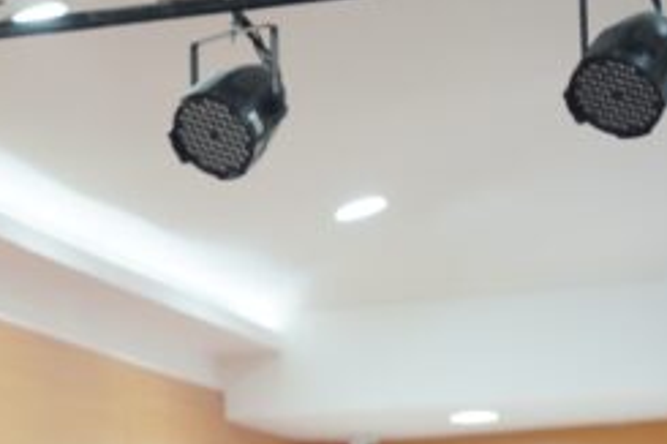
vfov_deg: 6.8
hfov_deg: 10.1
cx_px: -169
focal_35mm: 200
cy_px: 629
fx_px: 3703
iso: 500
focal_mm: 70
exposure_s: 1/160
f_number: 2.8
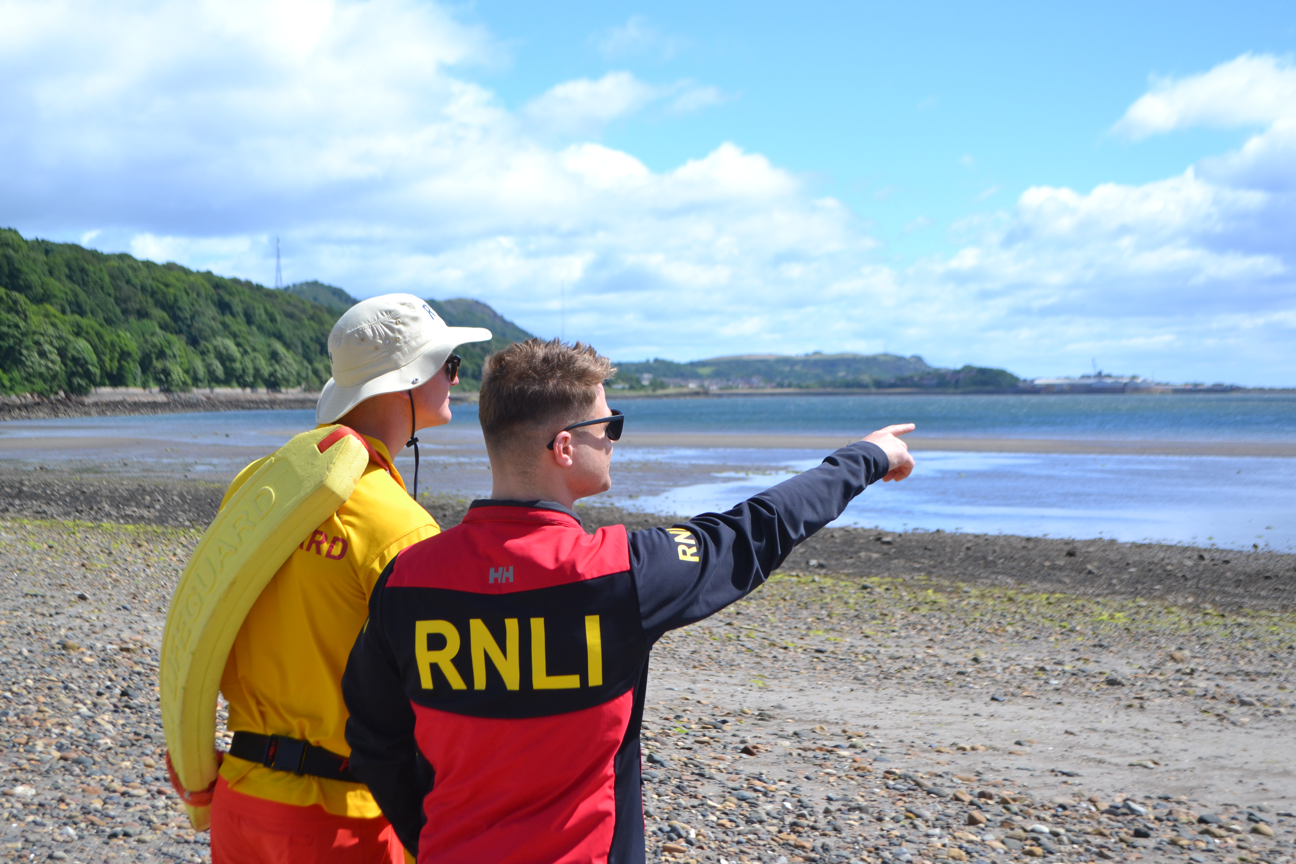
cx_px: 648
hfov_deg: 37.9
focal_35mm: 52
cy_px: 432
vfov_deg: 25.8
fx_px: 1890
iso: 400
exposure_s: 1/1600
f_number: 5.6
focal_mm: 35
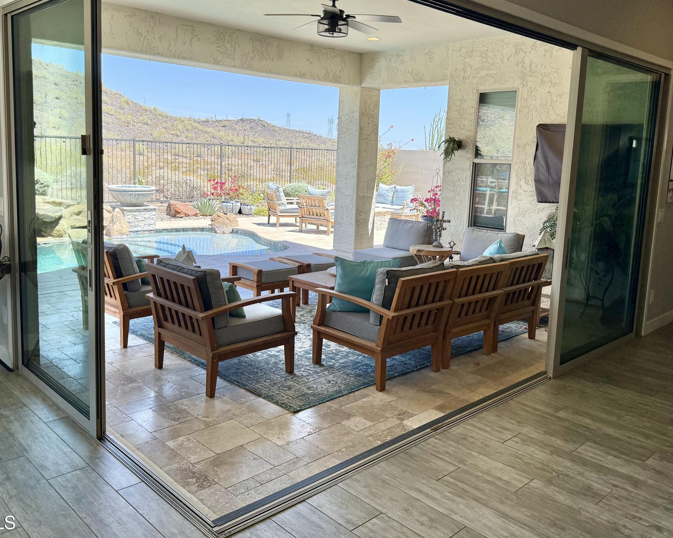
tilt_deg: -7.8
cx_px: 338
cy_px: 229
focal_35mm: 30
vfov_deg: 48.3
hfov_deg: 58.8
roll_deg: -2.5
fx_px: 597
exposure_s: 1/1060
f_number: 1.78
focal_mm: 6.76
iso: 100
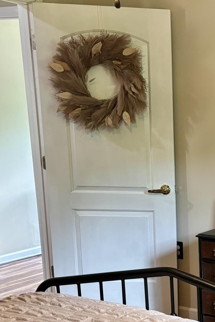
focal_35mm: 65
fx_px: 582
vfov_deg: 30.3
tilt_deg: -14.4
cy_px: 254
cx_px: 301
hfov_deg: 18.9
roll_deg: -0.9
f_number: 1.6
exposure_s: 1/60
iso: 250
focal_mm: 5.96
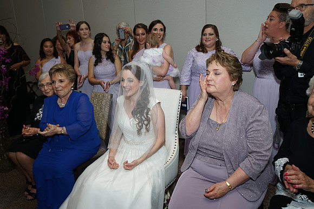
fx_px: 244
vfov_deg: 46.4
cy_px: 104
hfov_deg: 65.5
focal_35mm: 28
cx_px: 157
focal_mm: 28
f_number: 5.6
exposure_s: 1/125
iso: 500
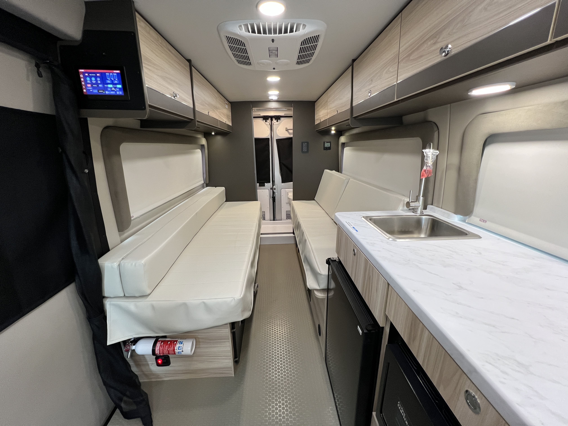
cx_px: 284
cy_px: 213
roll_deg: -1.1
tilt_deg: -13.8
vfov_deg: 89.9
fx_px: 213
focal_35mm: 13
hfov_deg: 106.2
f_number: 1.8
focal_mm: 1.57
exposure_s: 1/87
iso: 250
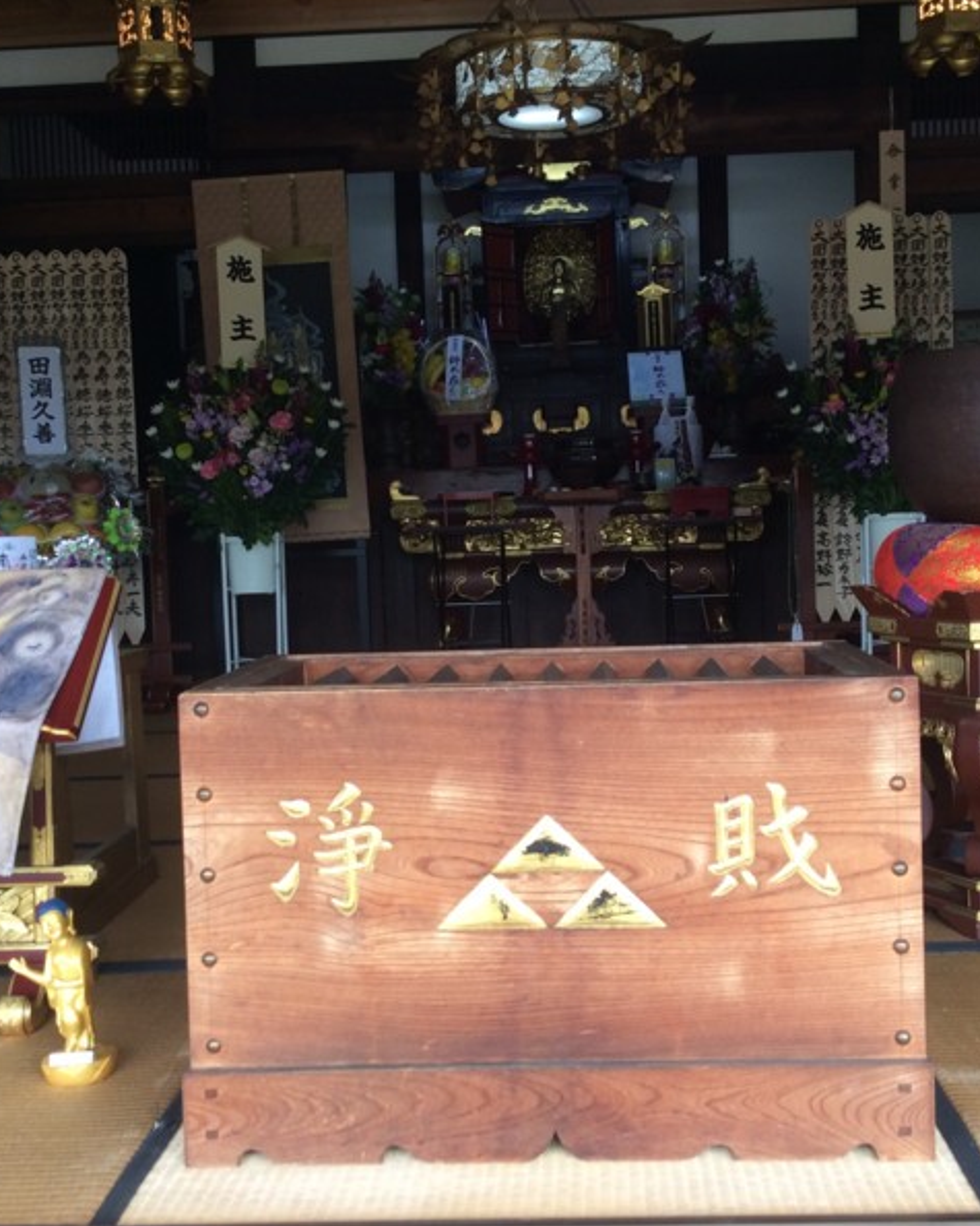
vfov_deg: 43.8
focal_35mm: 42
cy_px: 615
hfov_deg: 35.6
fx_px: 1523
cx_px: 530
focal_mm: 3.3
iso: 40
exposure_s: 1/40
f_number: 2.4
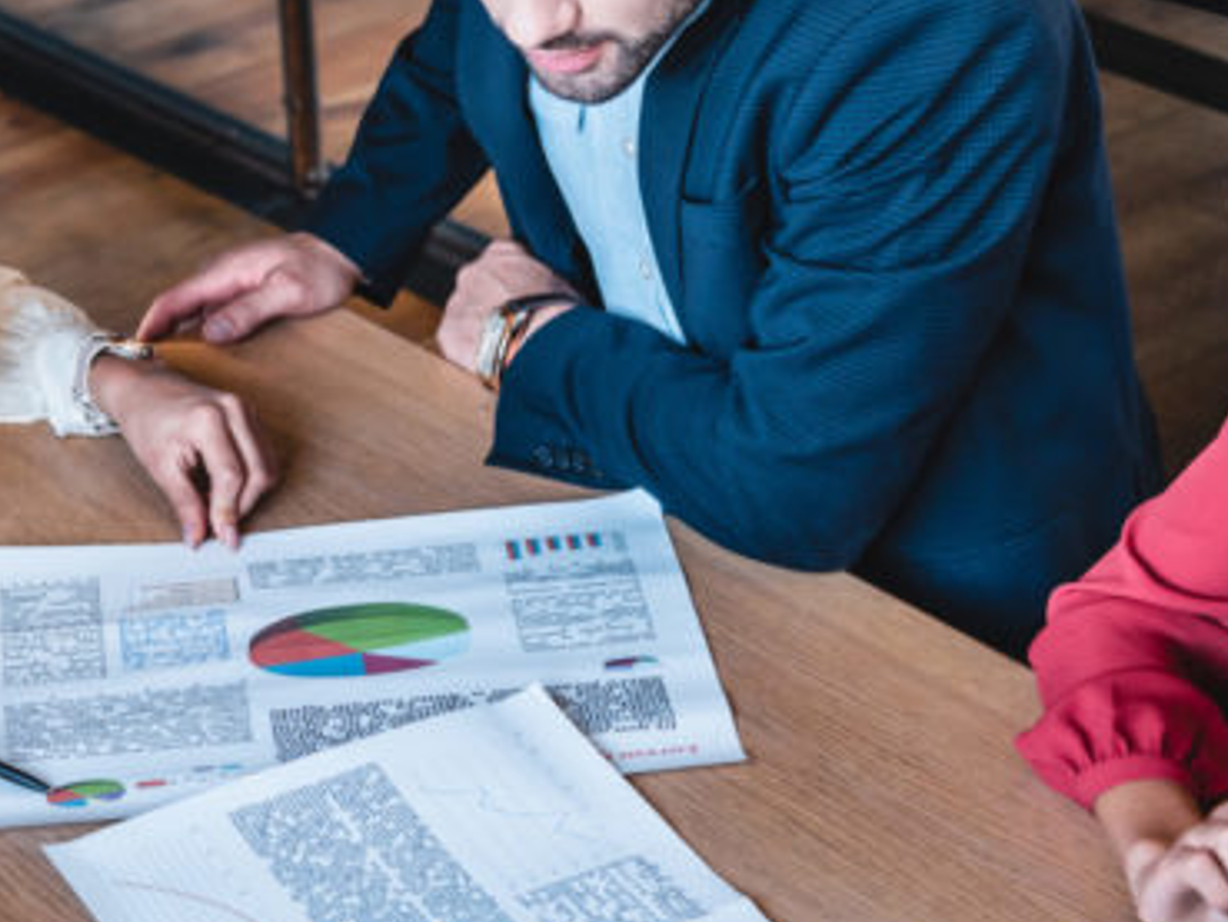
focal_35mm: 112
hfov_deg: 17.5
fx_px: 3974
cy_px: 672
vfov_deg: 13.2
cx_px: 313
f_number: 3.5
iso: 320
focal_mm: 42
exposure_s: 1/200
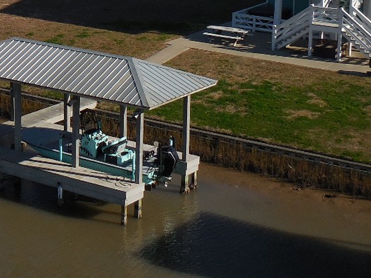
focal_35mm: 98
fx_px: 1050
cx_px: 37
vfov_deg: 14.9
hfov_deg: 19.7
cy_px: 10
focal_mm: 5.9
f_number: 3.7
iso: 125
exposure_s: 1/2000
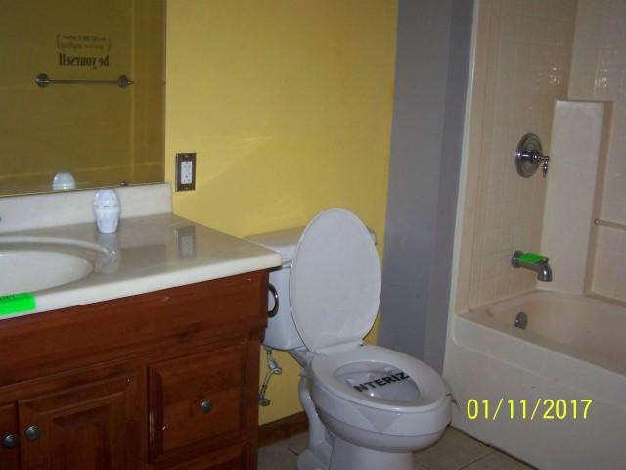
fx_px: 687
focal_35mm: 38
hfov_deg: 49.0
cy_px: 235
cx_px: 313
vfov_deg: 37.7
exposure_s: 1/30
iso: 200
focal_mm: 6.3
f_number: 2.8
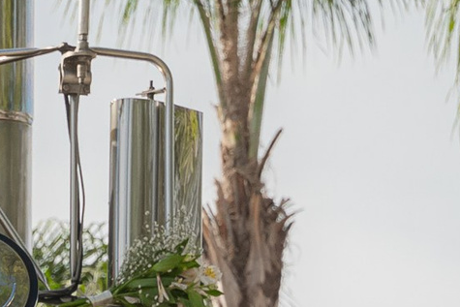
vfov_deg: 3.4
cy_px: 688
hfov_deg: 5.0
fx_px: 5163
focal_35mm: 404
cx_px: -463
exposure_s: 1/500
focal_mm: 75
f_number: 10
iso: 500
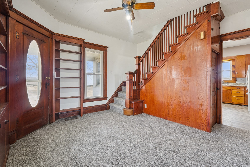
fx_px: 111
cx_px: 125
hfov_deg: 96.7
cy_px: 84
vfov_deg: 73.7
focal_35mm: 16
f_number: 9
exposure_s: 1/5
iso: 400
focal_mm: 16
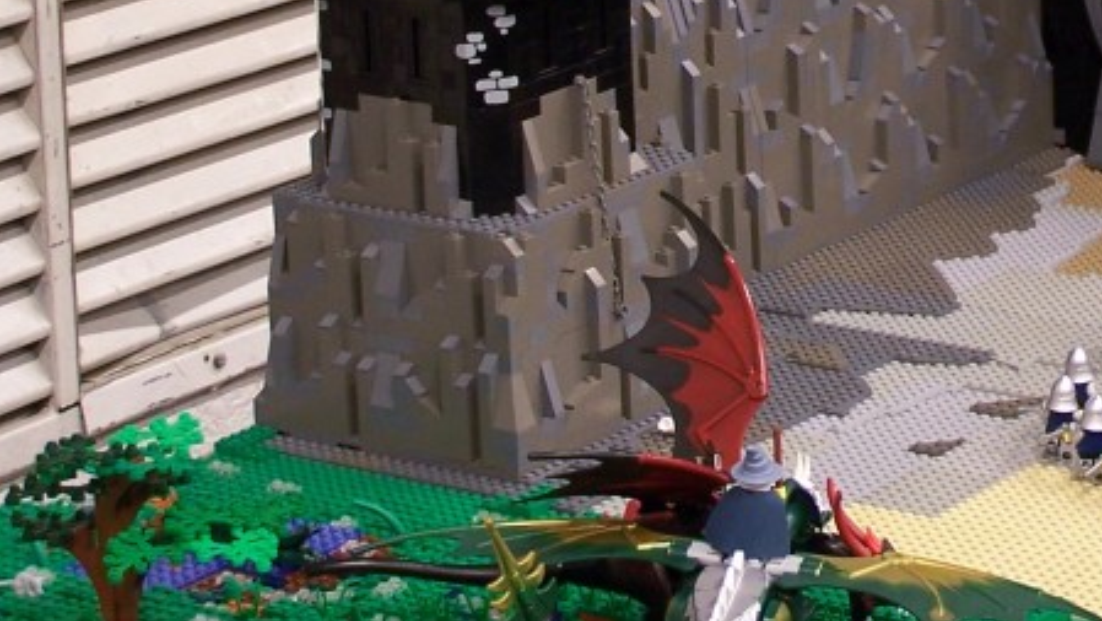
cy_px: -189
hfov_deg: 13.3
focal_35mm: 159
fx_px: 4648
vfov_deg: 7.6
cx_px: 1176
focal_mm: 10.7
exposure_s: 1/2
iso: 80
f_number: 3.2
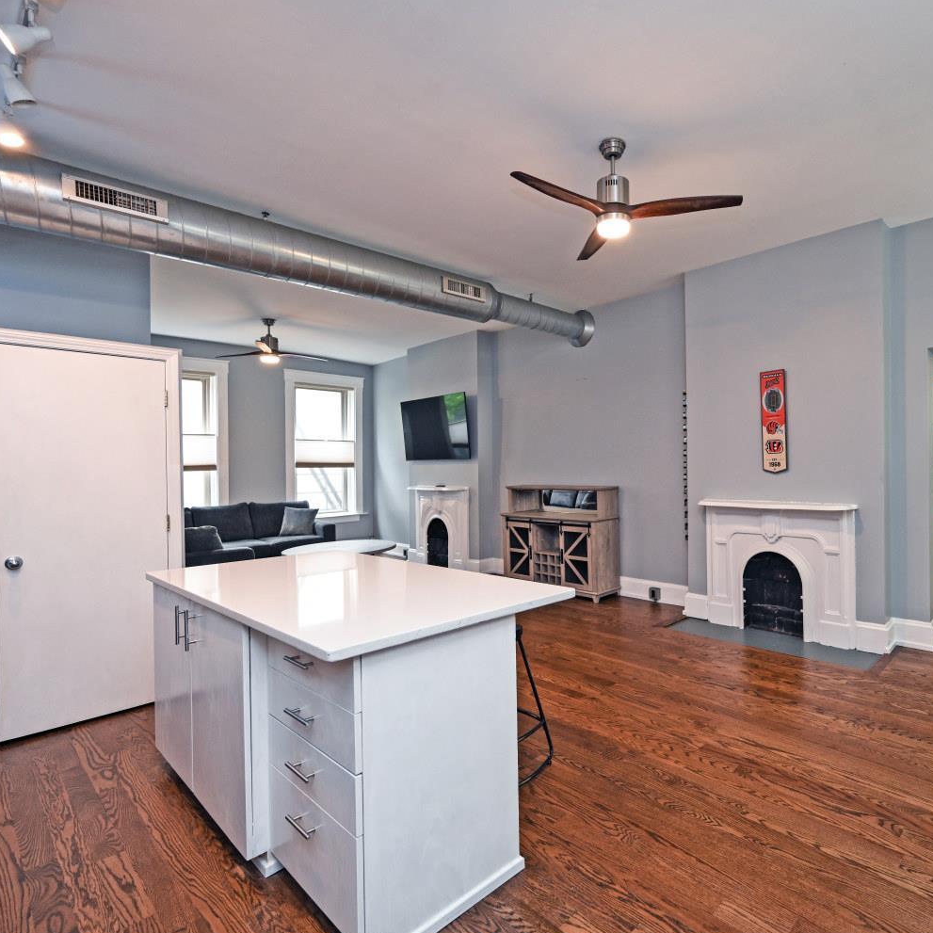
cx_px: 582
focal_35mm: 18
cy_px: 469
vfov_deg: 80.7
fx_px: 549
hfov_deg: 79.3
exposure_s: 1/60
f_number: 4
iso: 640
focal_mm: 14
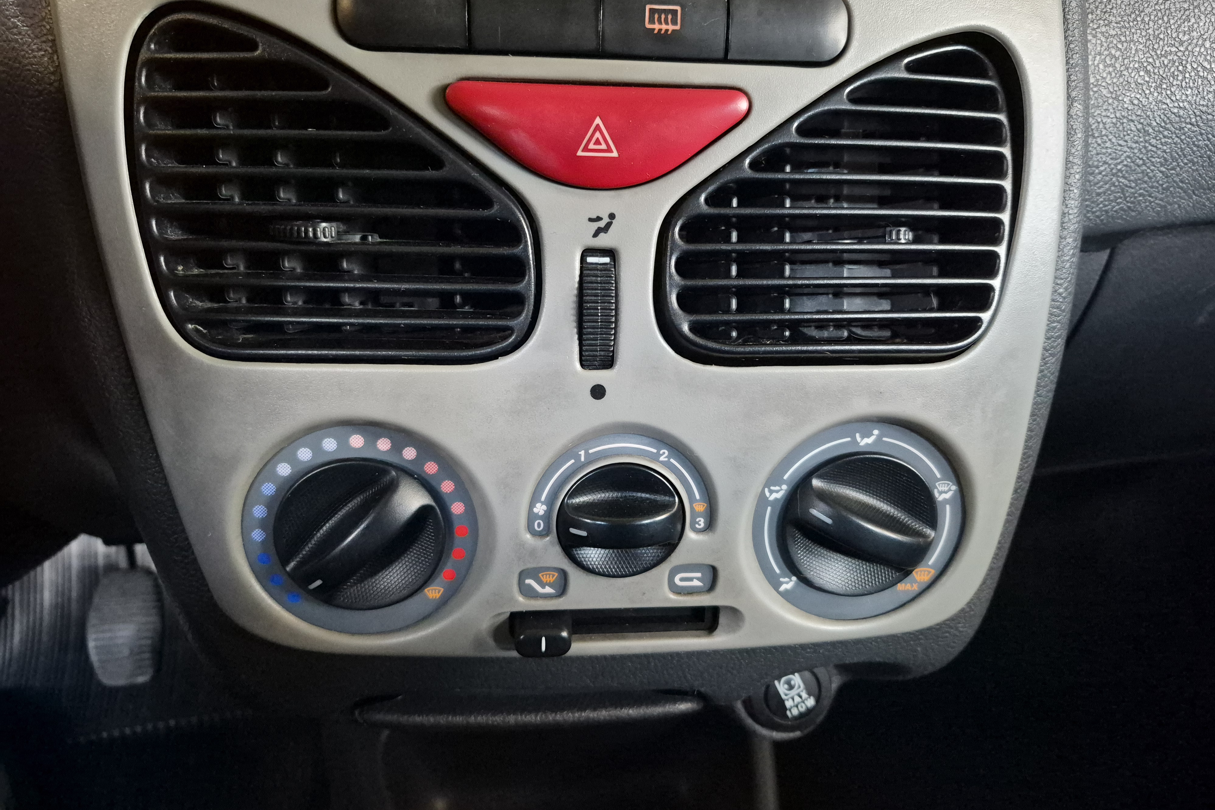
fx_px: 810
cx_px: 609
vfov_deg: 53.1
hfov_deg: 73.7
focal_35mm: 24
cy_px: 373
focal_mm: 5.4
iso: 2000
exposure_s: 1/120
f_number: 1.8
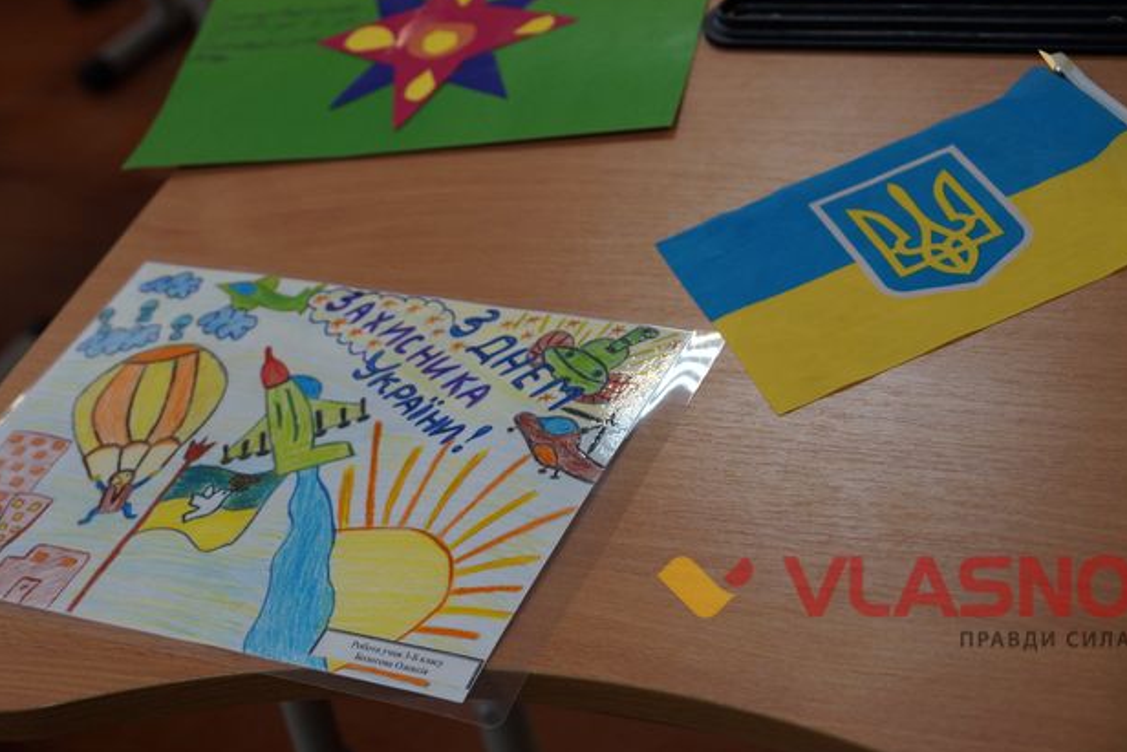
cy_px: 339
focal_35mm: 77
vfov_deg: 17.8
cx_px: 547
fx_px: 2397
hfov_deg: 26.5
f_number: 4.5
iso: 400
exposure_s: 1/80
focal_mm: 45
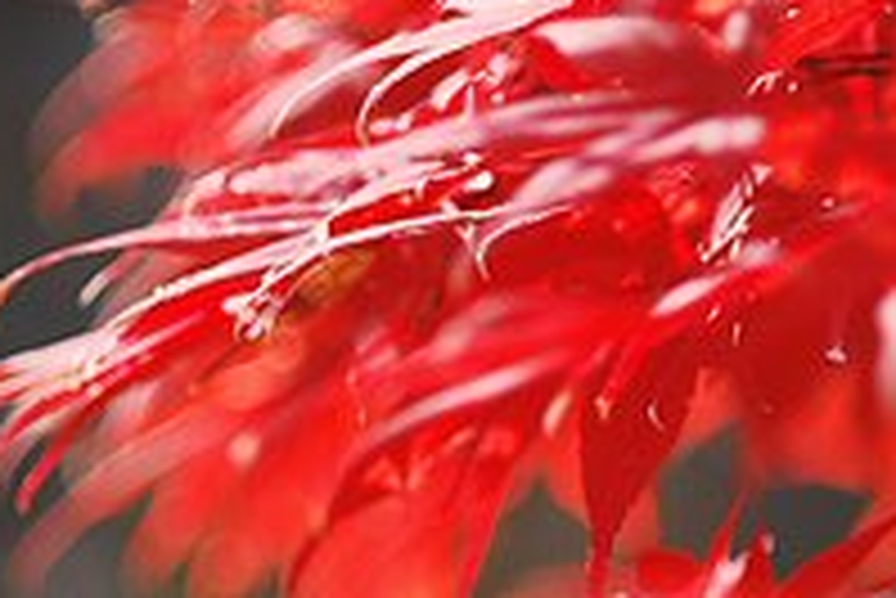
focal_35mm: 405
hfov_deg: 5.1
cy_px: 758
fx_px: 10094
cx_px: 729
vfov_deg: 3.4
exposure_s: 1/350
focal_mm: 105
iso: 250
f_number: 3
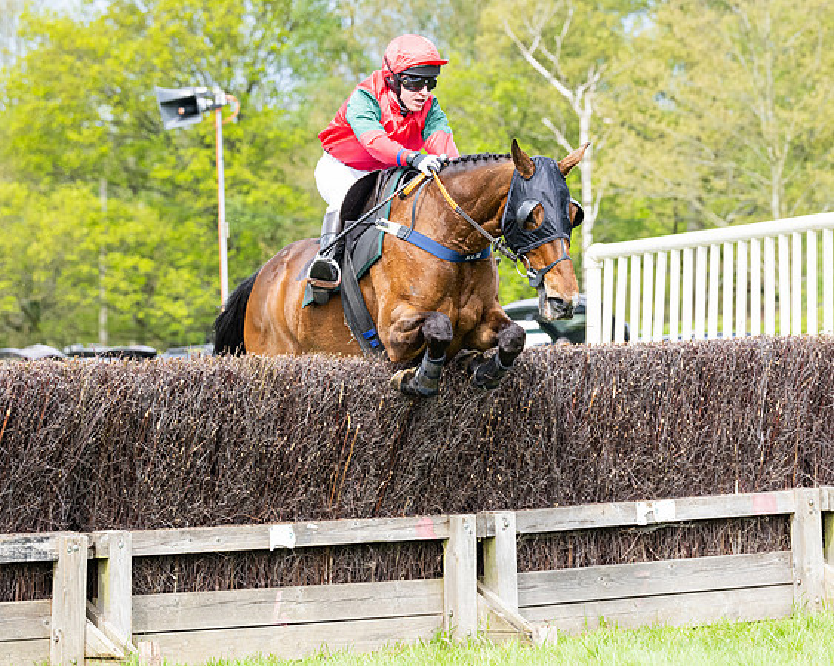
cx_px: 405
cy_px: 287
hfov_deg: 12.1
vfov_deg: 9.7
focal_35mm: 160
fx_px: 3947
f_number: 4
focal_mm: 100
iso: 640
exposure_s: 1/2000
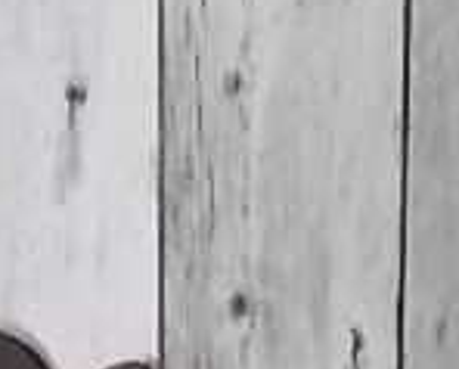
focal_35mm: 244
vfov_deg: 6.2
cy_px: 651
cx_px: 512
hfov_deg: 7.8
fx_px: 3321
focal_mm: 10.3
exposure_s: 1/25
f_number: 4.9
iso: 800
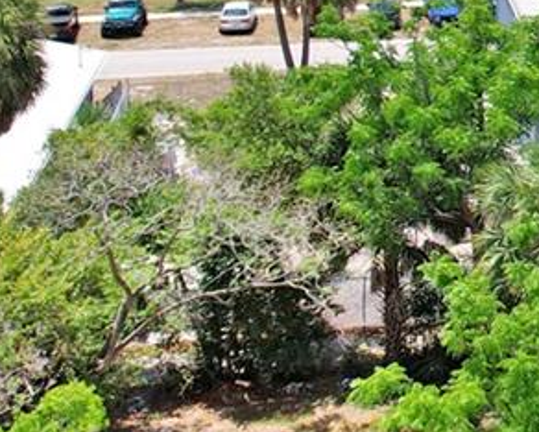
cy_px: 0
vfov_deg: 13.5
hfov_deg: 14.9
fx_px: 1804
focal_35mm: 113
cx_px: 960
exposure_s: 1/800
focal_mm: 8.38
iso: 200
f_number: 2.8
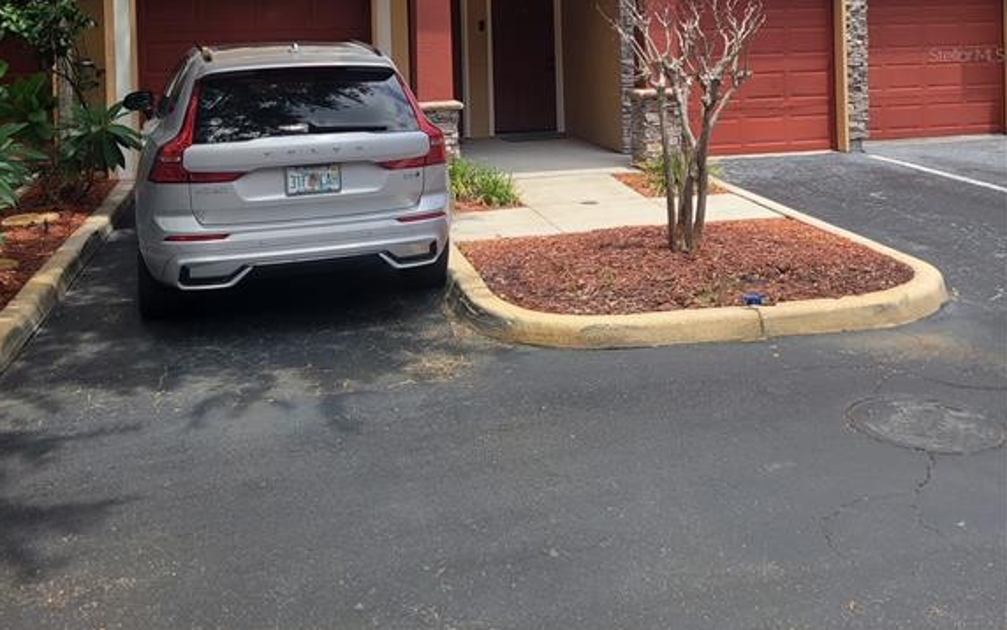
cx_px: 502
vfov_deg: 32.6
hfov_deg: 52.7
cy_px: 55
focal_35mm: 37
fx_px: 1016
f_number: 1.8
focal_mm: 5.4
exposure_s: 1/1044
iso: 40
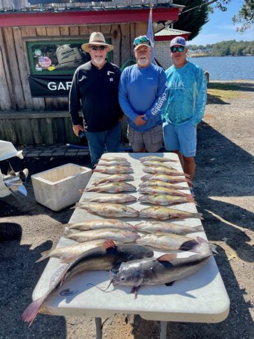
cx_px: 127
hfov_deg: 53.1
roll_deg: +2.6
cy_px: 170
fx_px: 254
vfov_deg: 67.3
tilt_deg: -24.5
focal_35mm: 26
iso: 32
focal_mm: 4.2
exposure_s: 1/2618
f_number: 1.6
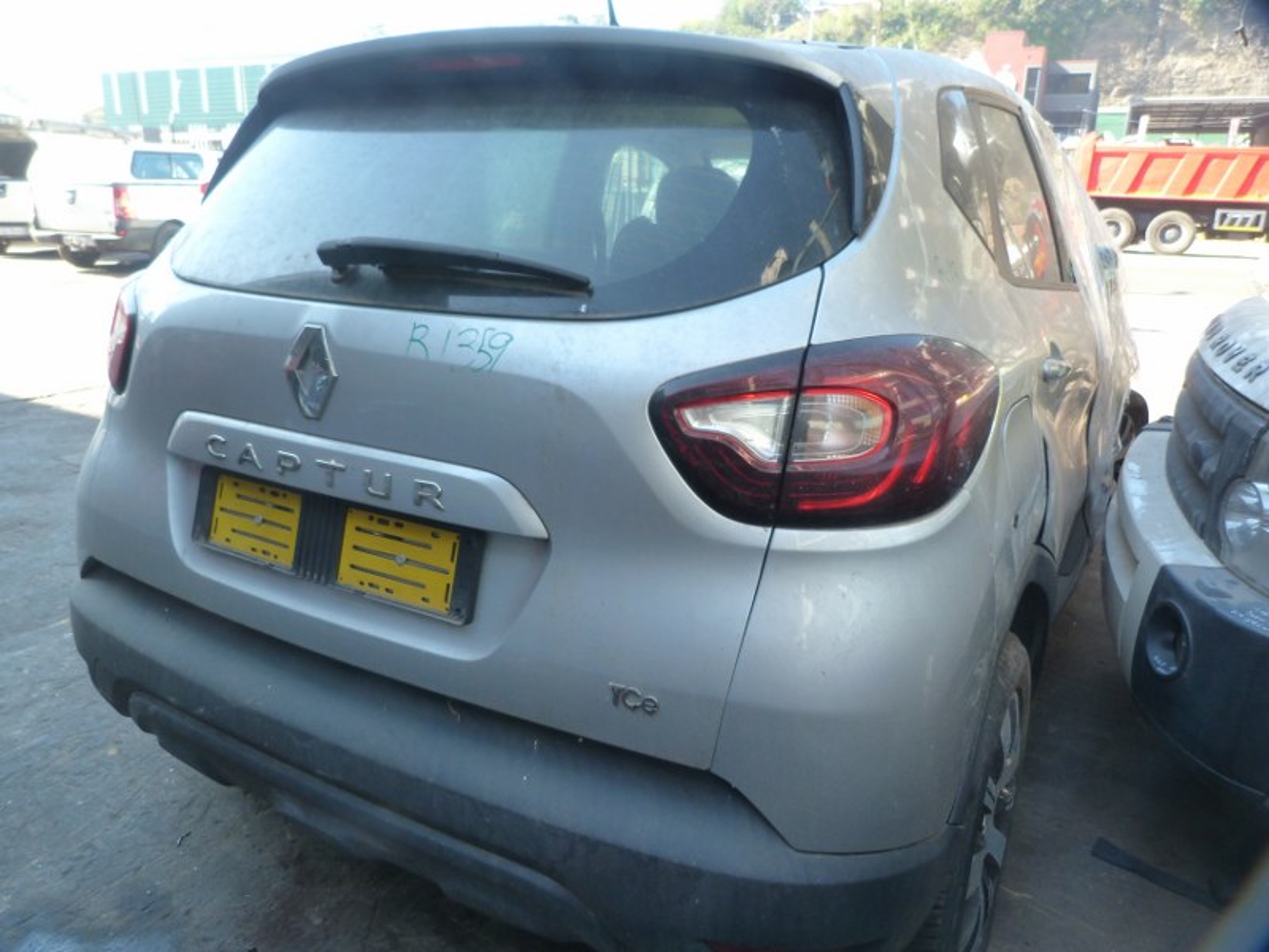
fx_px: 916
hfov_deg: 69.4
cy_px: 476
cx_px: 634
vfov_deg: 54.9
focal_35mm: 25
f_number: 2.8
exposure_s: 1/80
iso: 125
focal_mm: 4.5
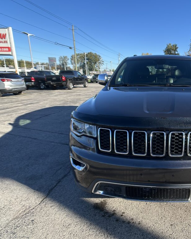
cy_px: 120
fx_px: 240
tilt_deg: -13.0
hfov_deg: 41.7
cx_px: 149
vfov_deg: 52.9
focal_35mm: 34
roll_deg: -1.4
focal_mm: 5.7
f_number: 1.5
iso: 50
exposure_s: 1/1468
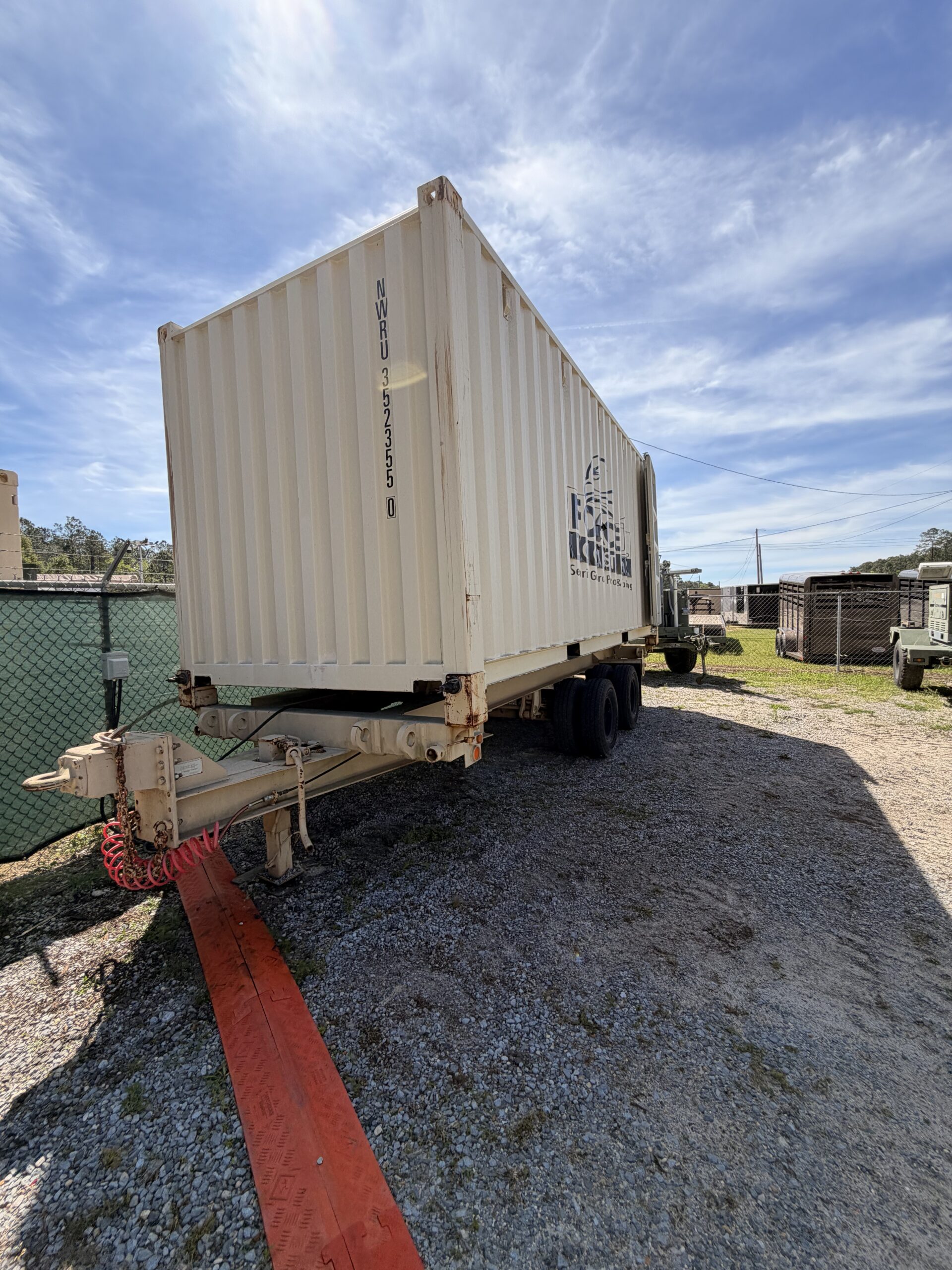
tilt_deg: +2.4
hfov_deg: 85.7
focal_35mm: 14
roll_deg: -0.9
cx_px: 476
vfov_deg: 102.1
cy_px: 635
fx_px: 513
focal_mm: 2.22
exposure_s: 1/770
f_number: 2.2
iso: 25
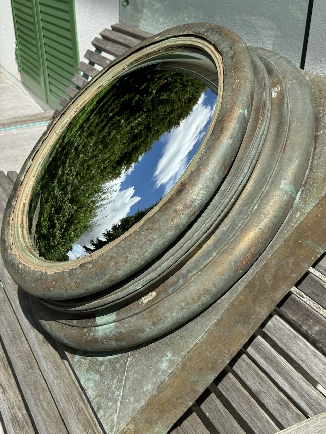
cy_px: 217
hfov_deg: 30.3
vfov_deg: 39.7
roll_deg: +1.4
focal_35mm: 48
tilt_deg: -23.7
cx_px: 163
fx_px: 603
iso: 64
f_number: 1.78
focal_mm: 6.76
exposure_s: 1/4310
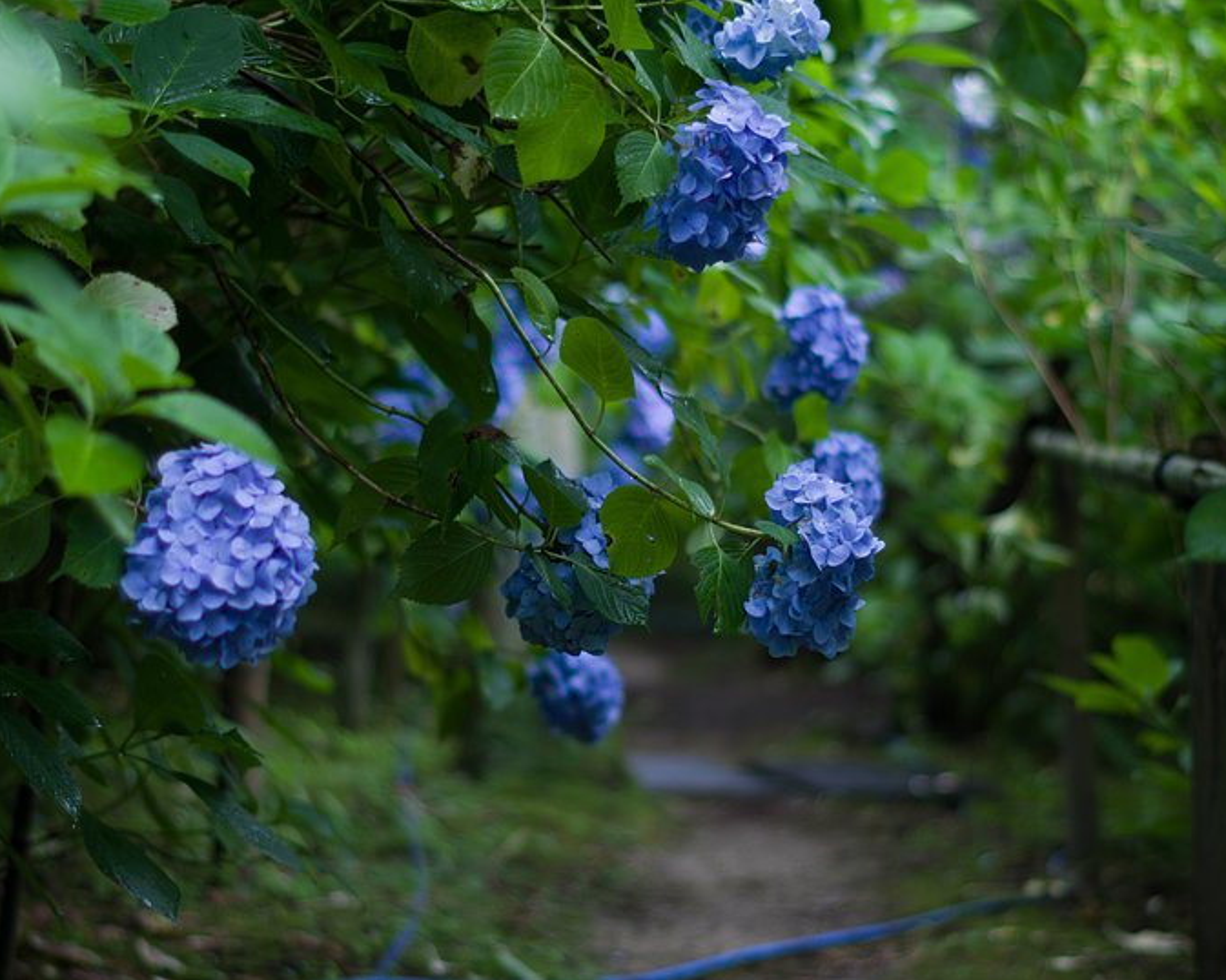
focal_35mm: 107
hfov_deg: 17.9
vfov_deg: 14.4
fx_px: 3881
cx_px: 617
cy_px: 552
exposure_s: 1/125
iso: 100
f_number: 1.8
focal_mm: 50
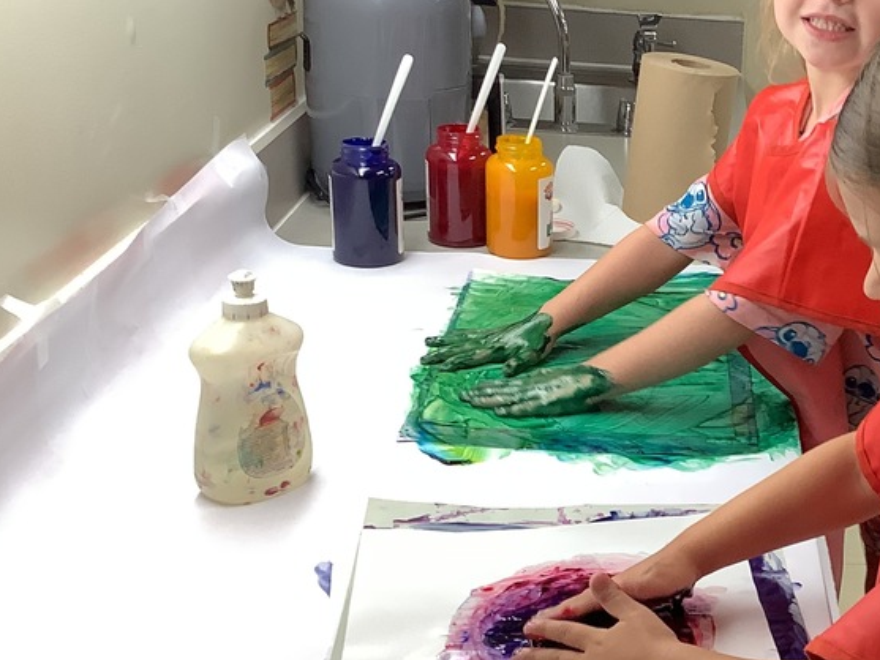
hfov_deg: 32.1
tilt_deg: -21.8
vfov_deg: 25.6
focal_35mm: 57
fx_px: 1449
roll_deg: -3.1
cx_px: 799
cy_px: 373
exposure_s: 1/60
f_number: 2.4
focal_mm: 3.3
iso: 100
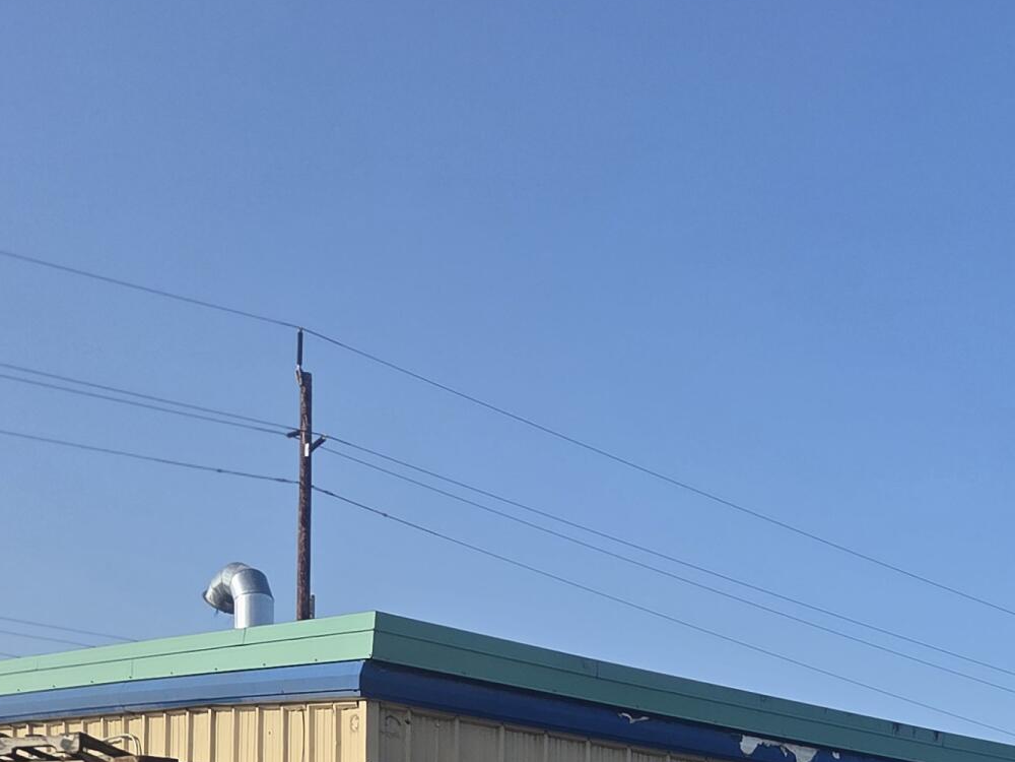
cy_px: 1030
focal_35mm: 69
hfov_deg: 26.4
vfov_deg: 19.4
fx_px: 2023
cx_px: 1052
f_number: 1.8
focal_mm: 5.4
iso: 80
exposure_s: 1/4274
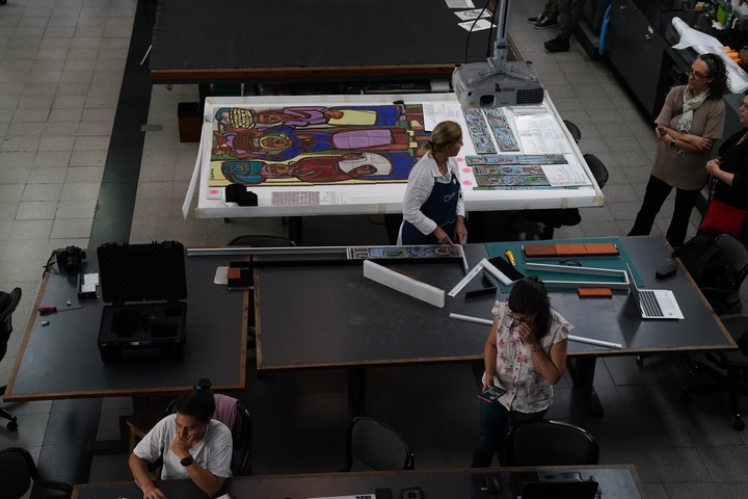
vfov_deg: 24.6
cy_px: 250
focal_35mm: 55
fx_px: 1143
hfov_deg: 36.2
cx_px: 374
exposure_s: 1/200
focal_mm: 55
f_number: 5.6
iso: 3200
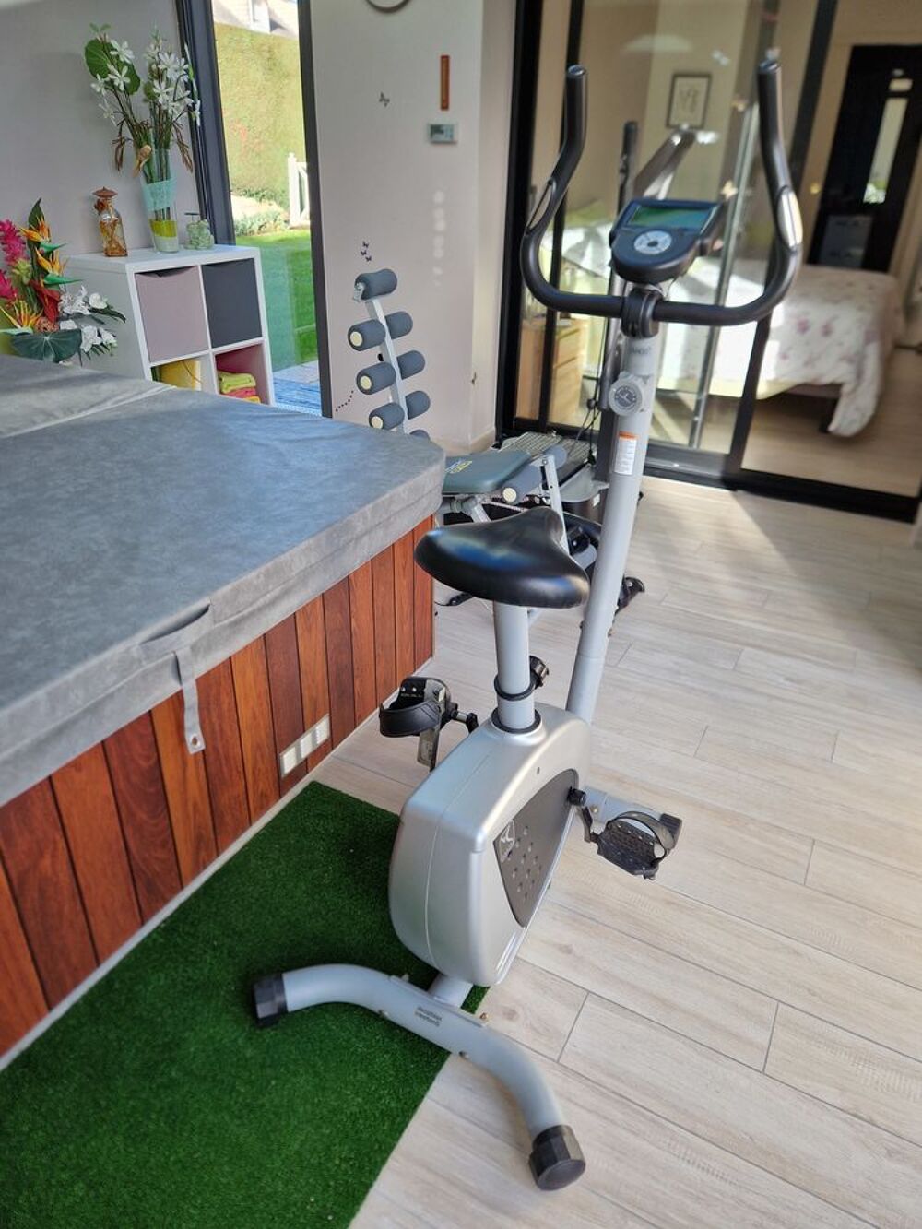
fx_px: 817
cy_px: 614
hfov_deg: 58.9
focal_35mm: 23
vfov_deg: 73.9
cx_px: 461
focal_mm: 5.4
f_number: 1.8
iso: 50
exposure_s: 1/180
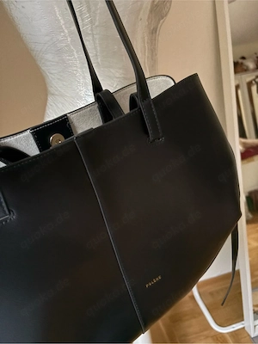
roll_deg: +9.5
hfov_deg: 53.1
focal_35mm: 26
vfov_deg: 67.3
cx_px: 129
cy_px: 172
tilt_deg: -23.6
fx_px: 258
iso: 1250
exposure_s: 1/21
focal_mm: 5.96
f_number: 1.6
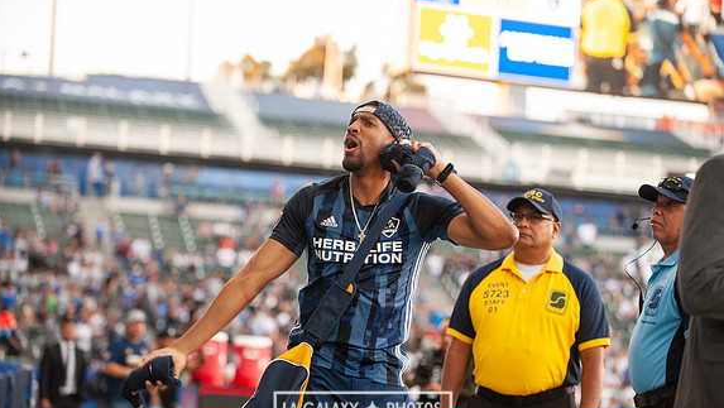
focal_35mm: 108
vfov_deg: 11.2
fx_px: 2074
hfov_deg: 19.8
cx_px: 363
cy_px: 219
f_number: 2.8
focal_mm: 102
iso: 1250
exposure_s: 1/500
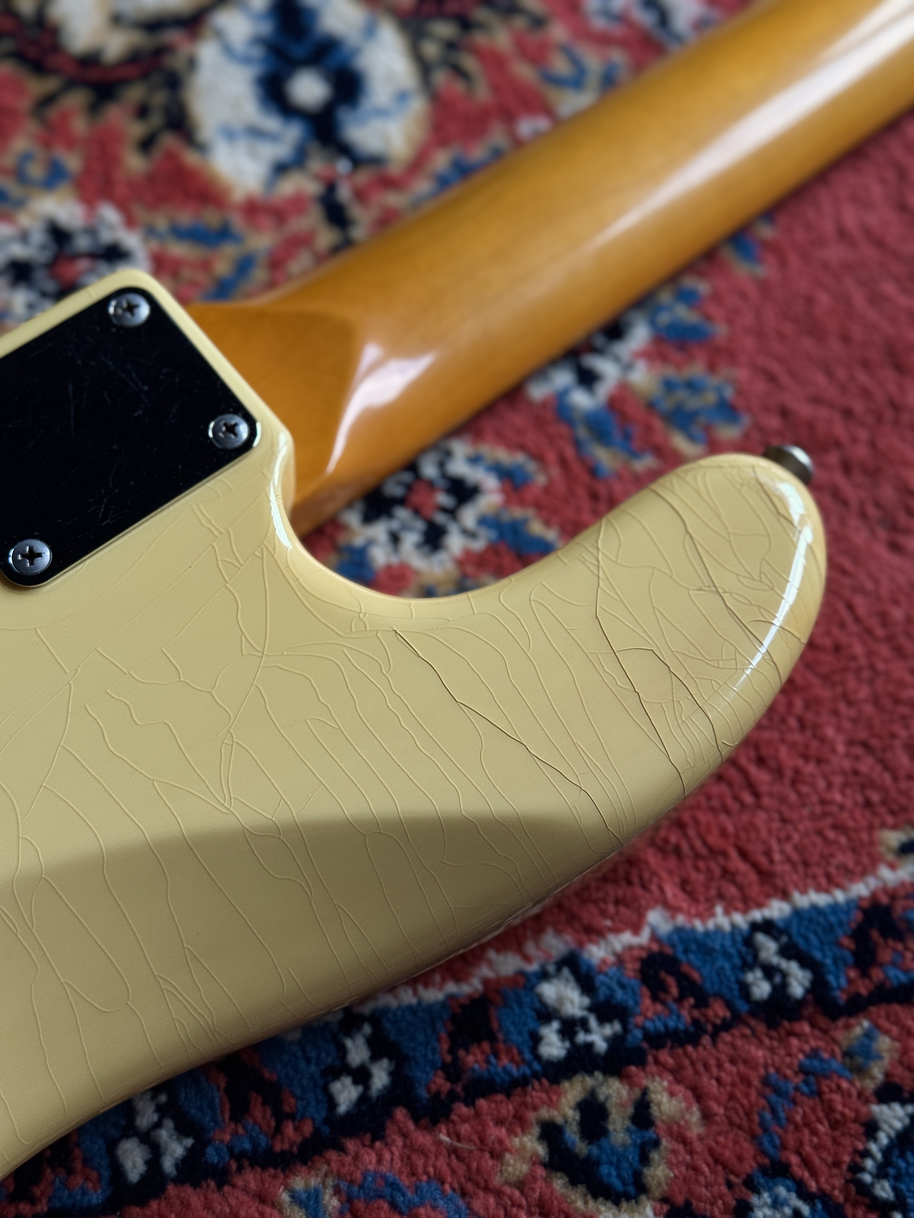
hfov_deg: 30.3
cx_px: 457
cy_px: 609
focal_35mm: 48
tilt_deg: -64.4
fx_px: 1690
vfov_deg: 39.7
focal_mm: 6.76
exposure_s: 1/87
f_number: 1.78
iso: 100
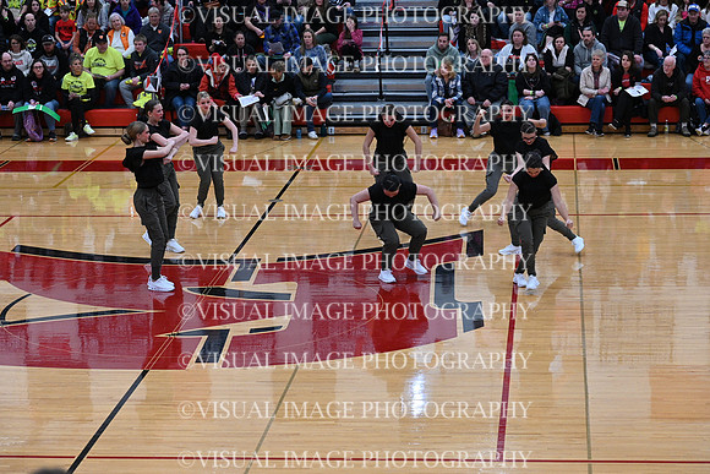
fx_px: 1874
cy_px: 237
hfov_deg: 21.5
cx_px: 355
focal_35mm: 95
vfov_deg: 14.4
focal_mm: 95
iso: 4000
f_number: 4
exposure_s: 1/400
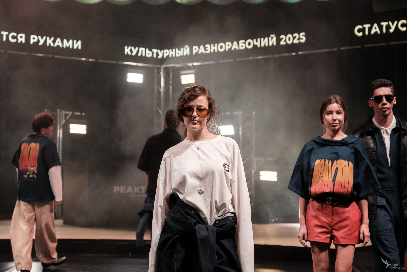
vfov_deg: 19.6
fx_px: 784
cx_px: 204
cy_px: 133
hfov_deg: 29.1
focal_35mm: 69
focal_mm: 45.2
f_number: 2.8
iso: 1600
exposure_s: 1/250
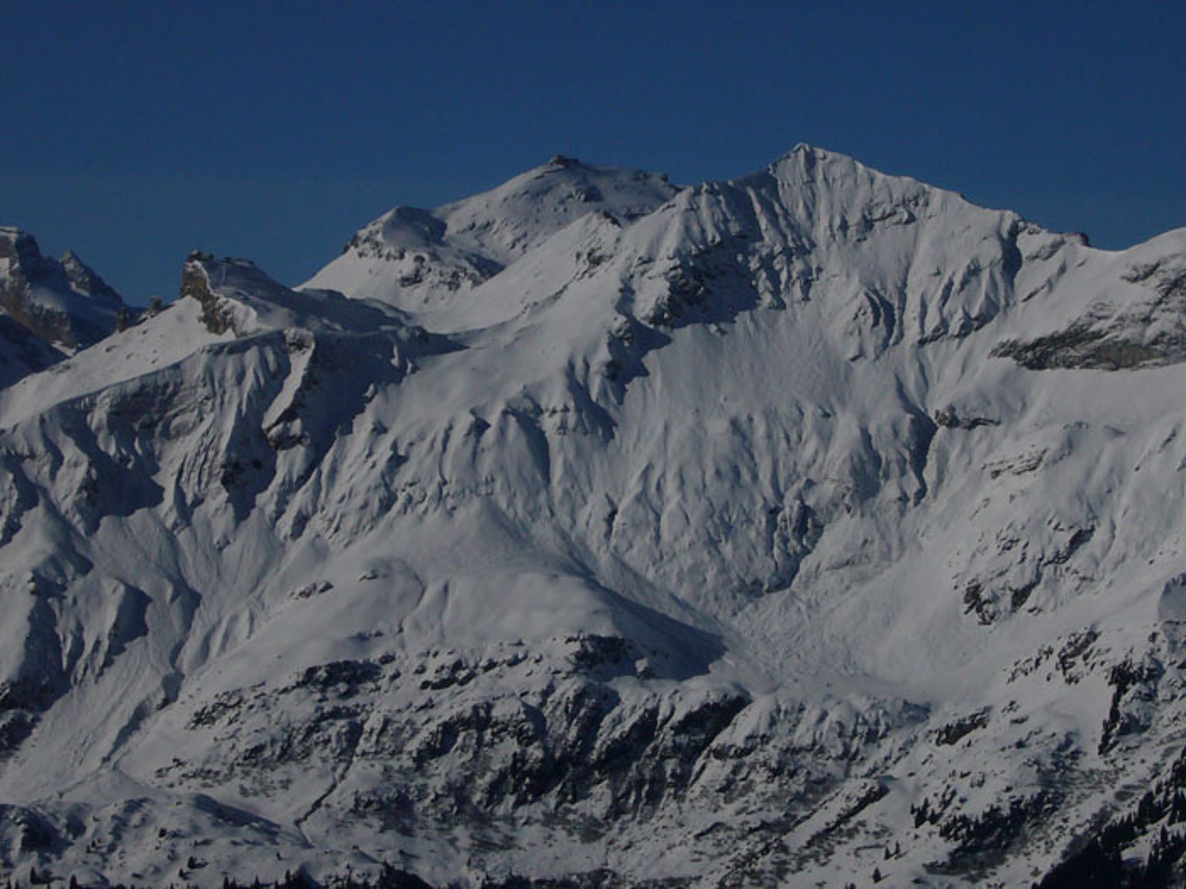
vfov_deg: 10.4
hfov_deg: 13.9
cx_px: 593
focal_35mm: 142
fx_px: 4865
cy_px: 444
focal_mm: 16.8
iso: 80
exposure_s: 1/800
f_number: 11
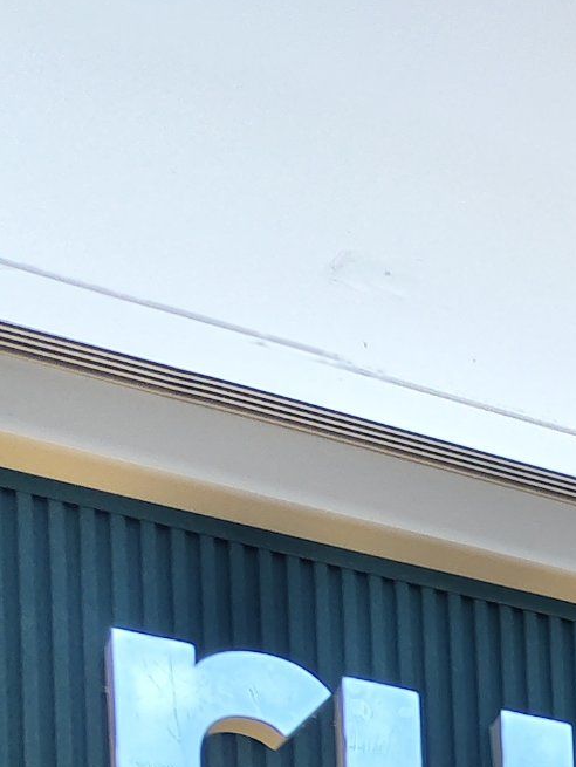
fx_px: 2216
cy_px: 1566
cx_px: 1198
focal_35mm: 100
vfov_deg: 15.4
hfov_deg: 12.7
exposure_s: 1/101
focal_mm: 5.56
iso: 301
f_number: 1.88
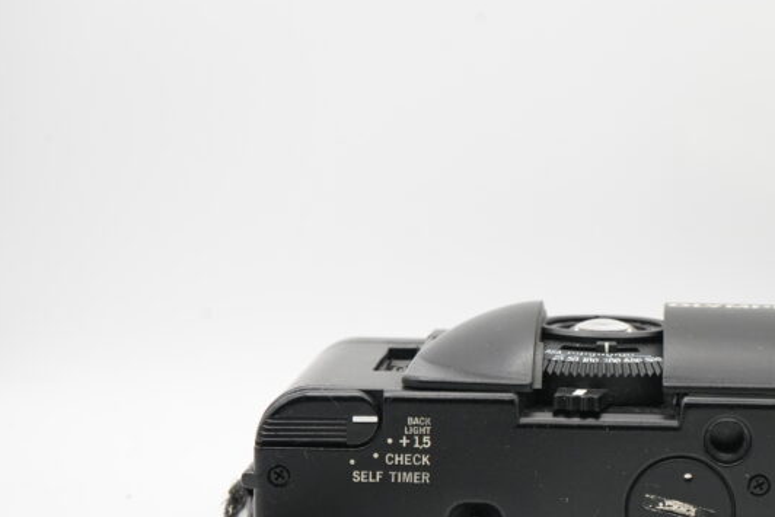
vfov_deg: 13.4
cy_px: 420
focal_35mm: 102
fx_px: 2196
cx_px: 743
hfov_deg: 19.5
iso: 4000
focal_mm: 53
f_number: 11
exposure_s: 1/125
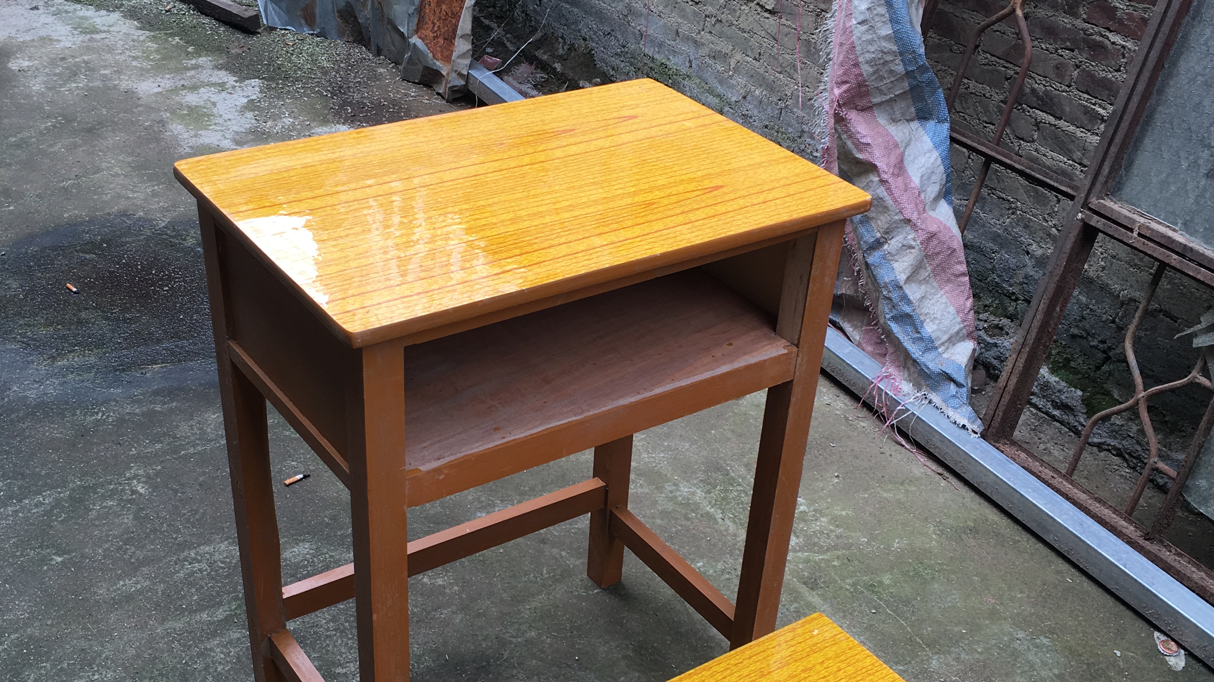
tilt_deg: -33.2
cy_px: 462
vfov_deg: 27.5
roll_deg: -3.7
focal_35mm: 43
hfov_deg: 47.4
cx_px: 599
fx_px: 1384
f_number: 2.2
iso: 25
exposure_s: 1/100
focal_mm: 4.15
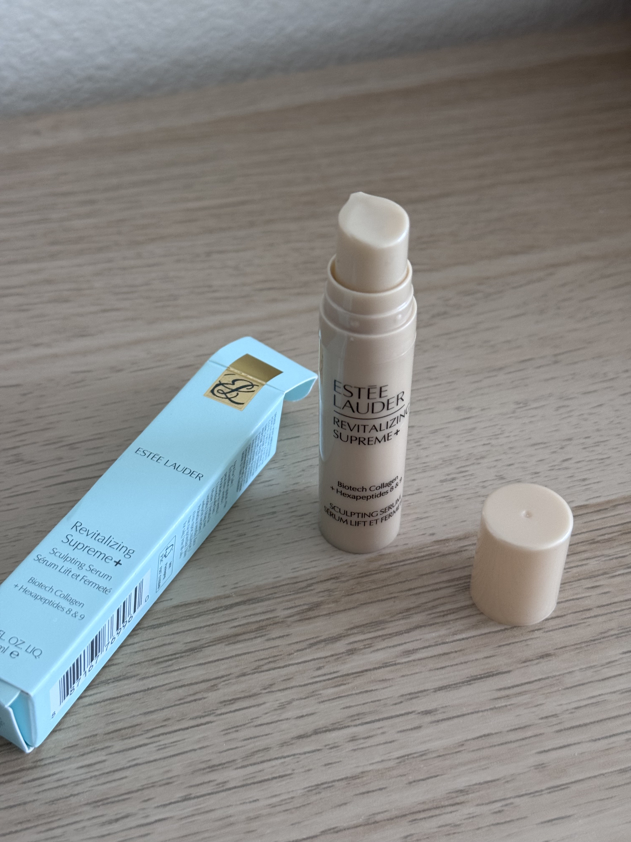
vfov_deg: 39.7
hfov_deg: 30.3
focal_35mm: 48
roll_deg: +1.5
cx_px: 316
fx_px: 1167
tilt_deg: -43.6
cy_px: 421
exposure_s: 1/60
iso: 125
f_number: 1.78
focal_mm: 6.76
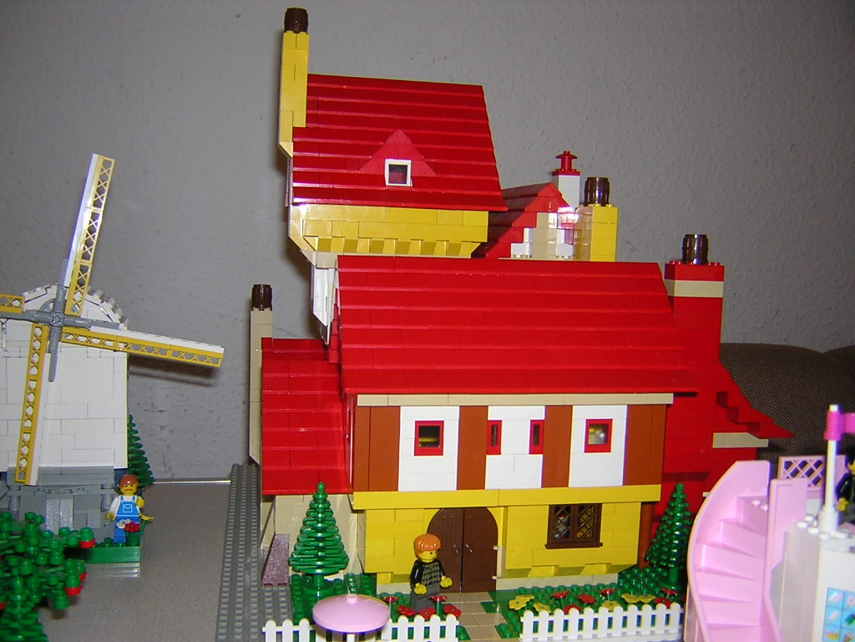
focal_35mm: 36
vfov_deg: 39.7
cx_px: 428
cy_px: 321
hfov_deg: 51.4
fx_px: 889
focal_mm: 4.7
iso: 100
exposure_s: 1/60.1
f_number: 2.6
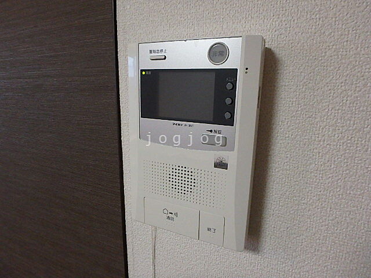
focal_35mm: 21
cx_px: 186
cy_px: 139
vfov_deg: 63.4
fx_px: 225
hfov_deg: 79.0
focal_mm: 3.7
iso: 800
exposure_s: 1/30
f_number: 3.5
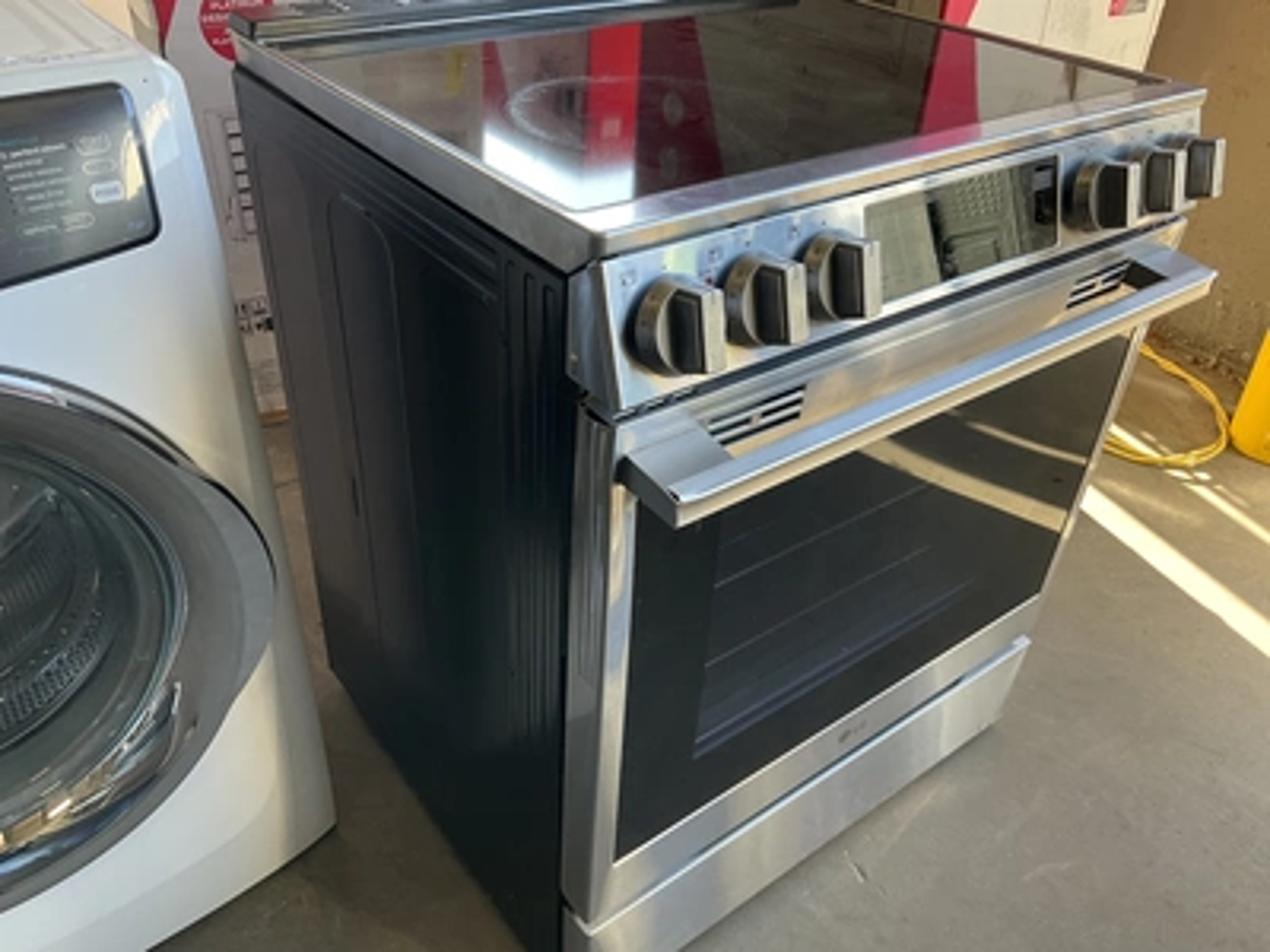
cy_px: 476
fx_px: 1064
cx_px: 635
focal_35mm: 29
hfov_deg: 61.7
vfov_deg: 48.2
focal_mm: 3
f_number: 1.8
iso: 50
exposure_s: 1/120
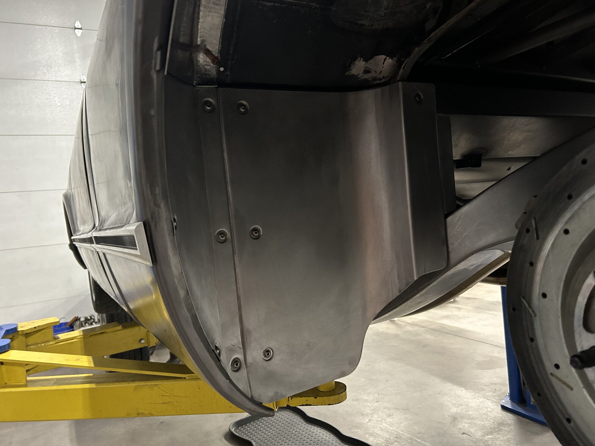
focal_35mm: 26
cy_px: 223
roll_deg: +5.8
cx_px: 298
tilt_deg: -1.5
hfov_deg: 67.3
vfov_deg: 53.1
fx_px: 447
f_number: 1.5
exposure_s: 1/30
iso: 500
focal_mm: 5.7
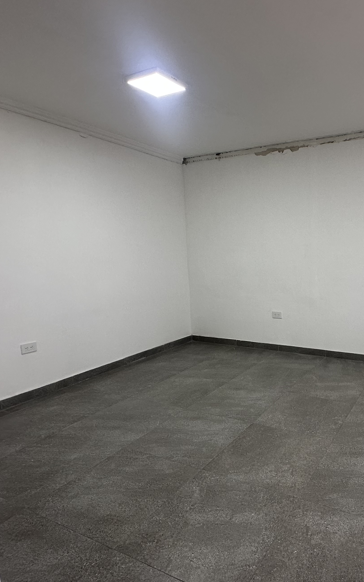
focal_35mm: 23
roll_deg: +0.6
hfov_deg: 50.3
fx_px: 365
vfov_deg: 77.0
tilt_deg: -9.0
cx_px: 283
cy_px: 312
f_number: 2.2
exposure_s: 1/120
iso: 160
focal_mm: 2.22
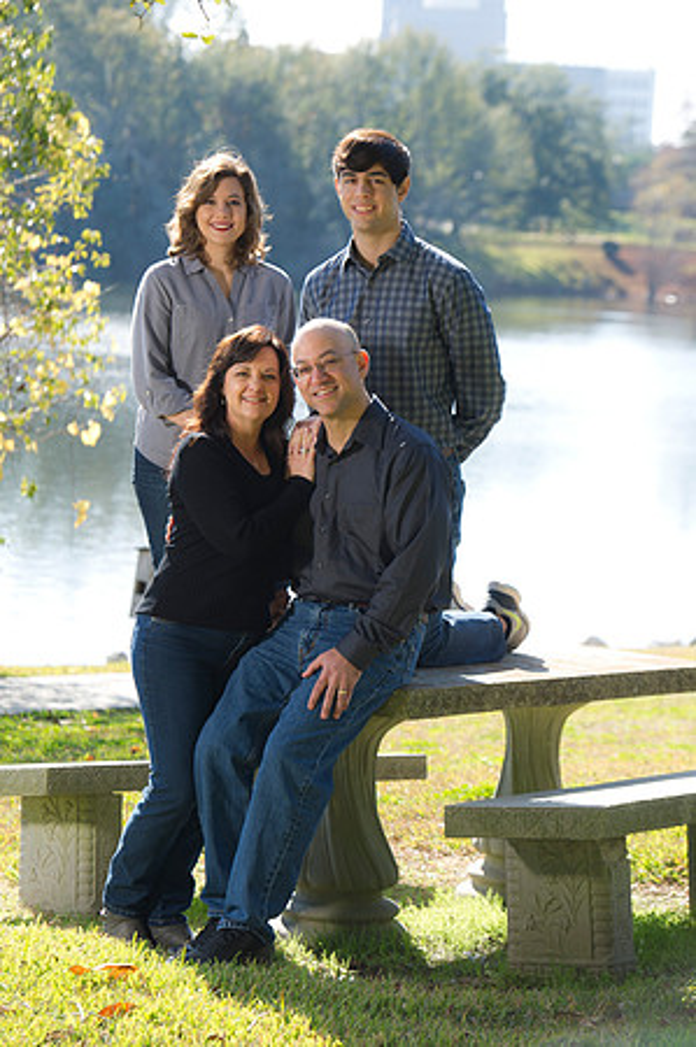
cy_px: 524
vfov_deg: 17.1
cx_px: 348
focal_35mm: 120
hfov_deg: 11.4
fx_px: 3488
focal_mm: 120
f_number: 5.6
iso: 200
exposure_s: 1/250
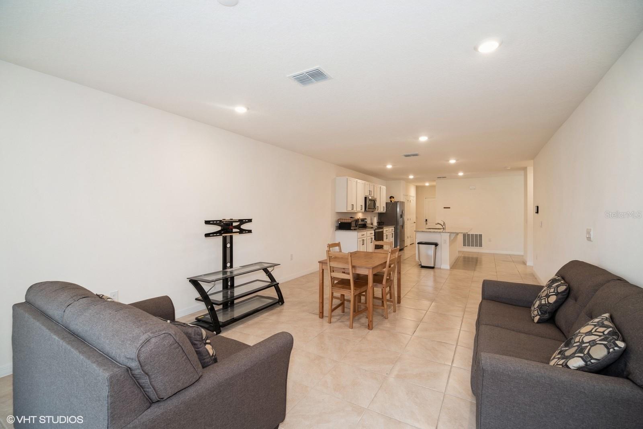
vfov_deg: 77.3
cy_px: 214
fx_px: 268
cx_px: 322
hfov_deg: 100.4
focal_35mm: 15
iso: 200
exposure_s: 1/4
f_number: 8
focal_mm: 15
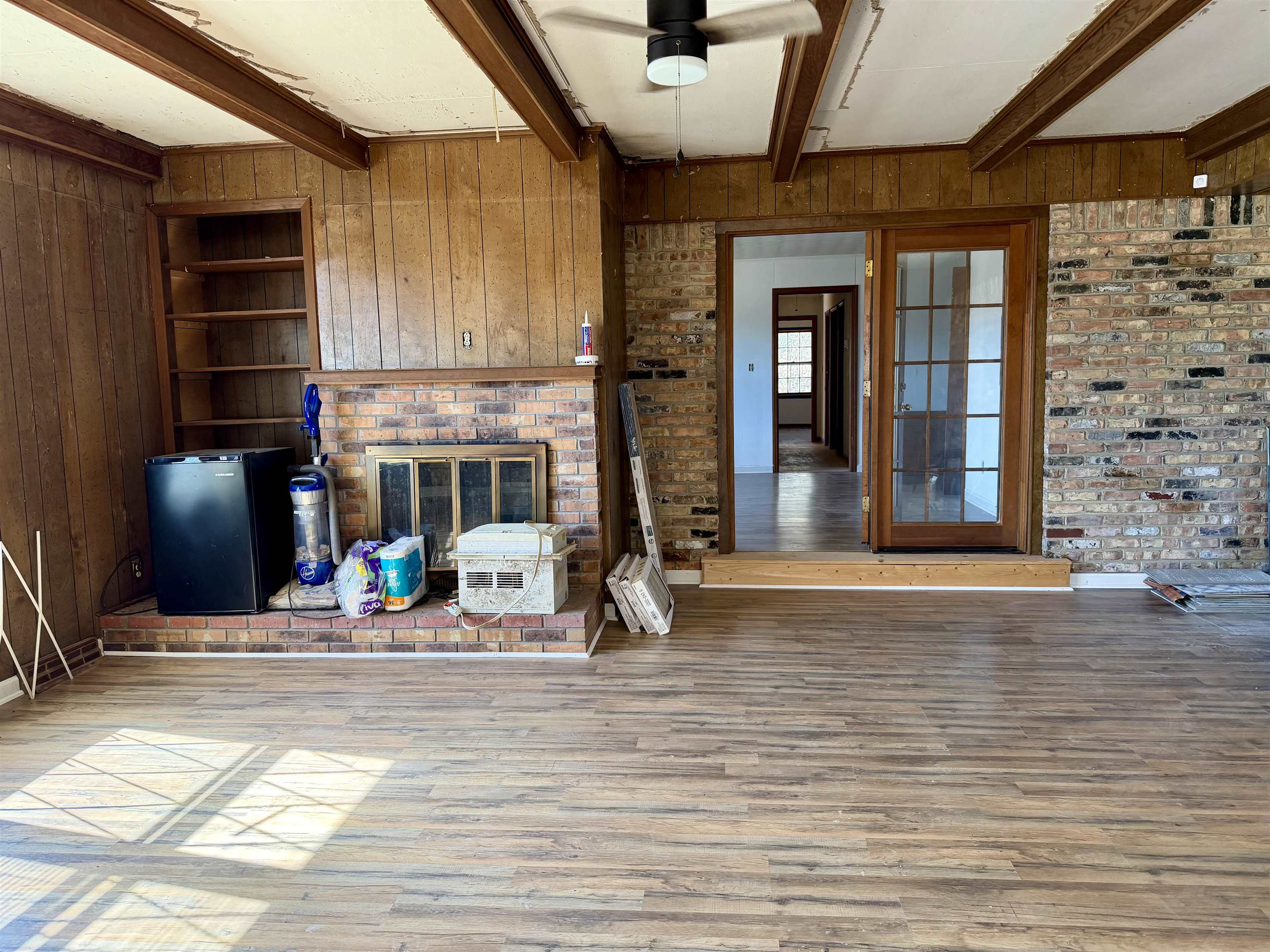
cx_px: 635
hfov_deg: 71.6
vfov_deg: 56.8
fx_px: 881
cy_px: 476
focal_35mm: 24
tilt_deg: -6.6
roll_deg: +1.5
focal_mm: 6.76
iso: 200
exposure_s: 1/127
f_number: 1.78
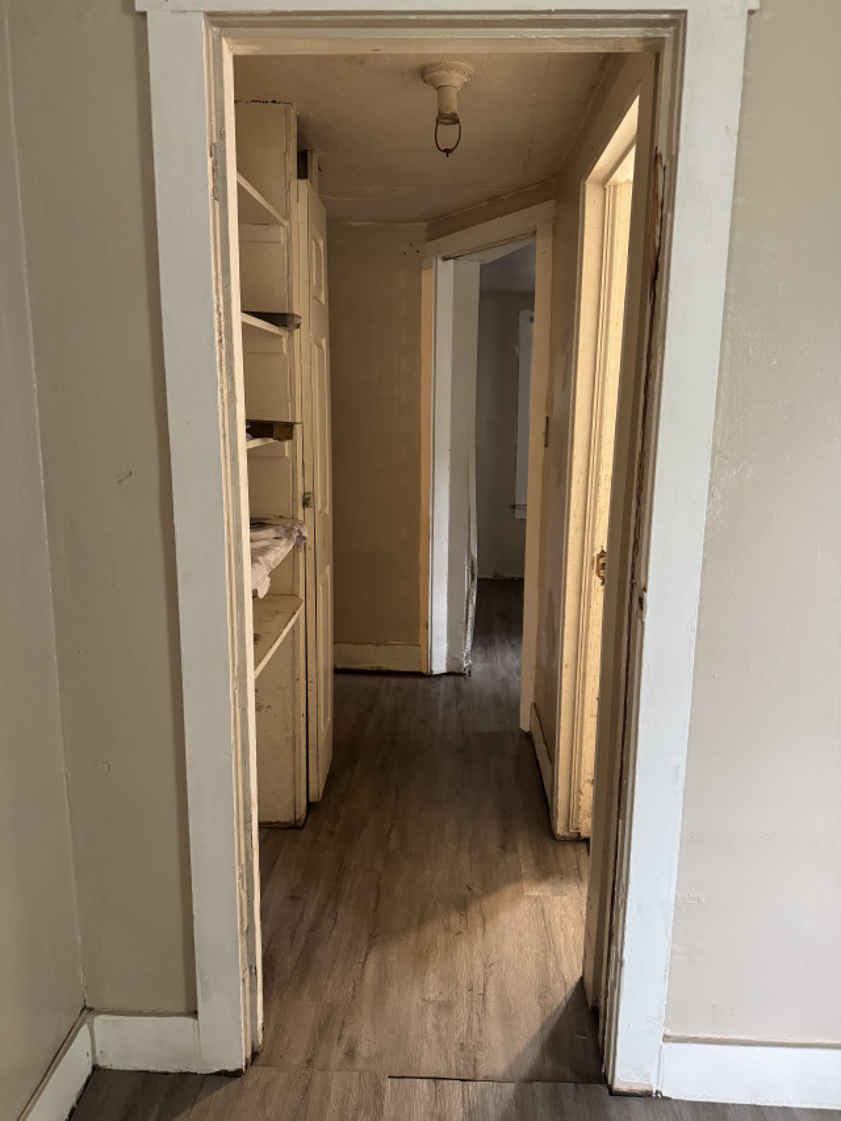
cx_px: 420
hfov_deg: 56.8
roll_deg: +0.7
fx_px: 777
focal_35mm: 24
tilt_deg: -12.4
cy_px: 560
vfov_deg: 71.6
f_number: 1.78
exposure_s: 1/40
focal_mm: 6.76
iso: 640
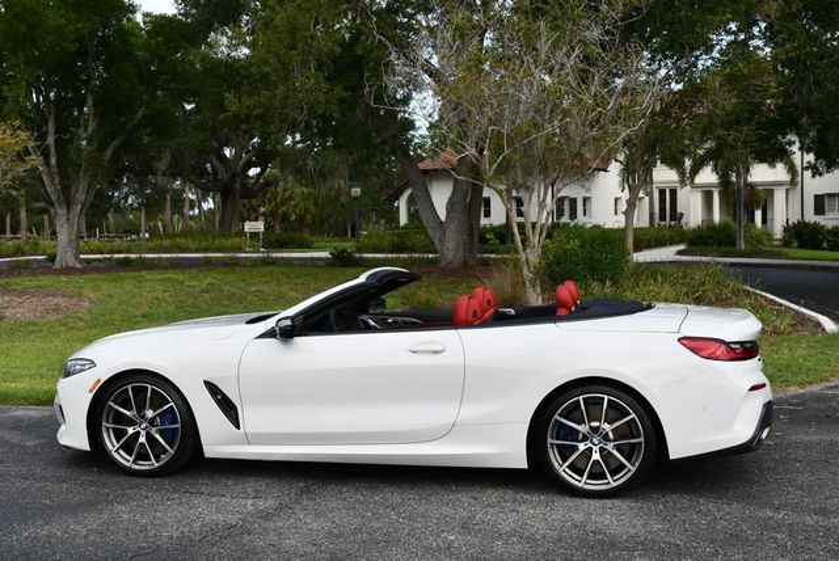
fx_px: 1026
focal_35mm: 44
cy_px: 280
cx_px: 420
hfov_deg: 44.5
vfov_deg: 30.6
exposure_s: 1/250
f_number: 8
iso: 200
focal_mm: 22
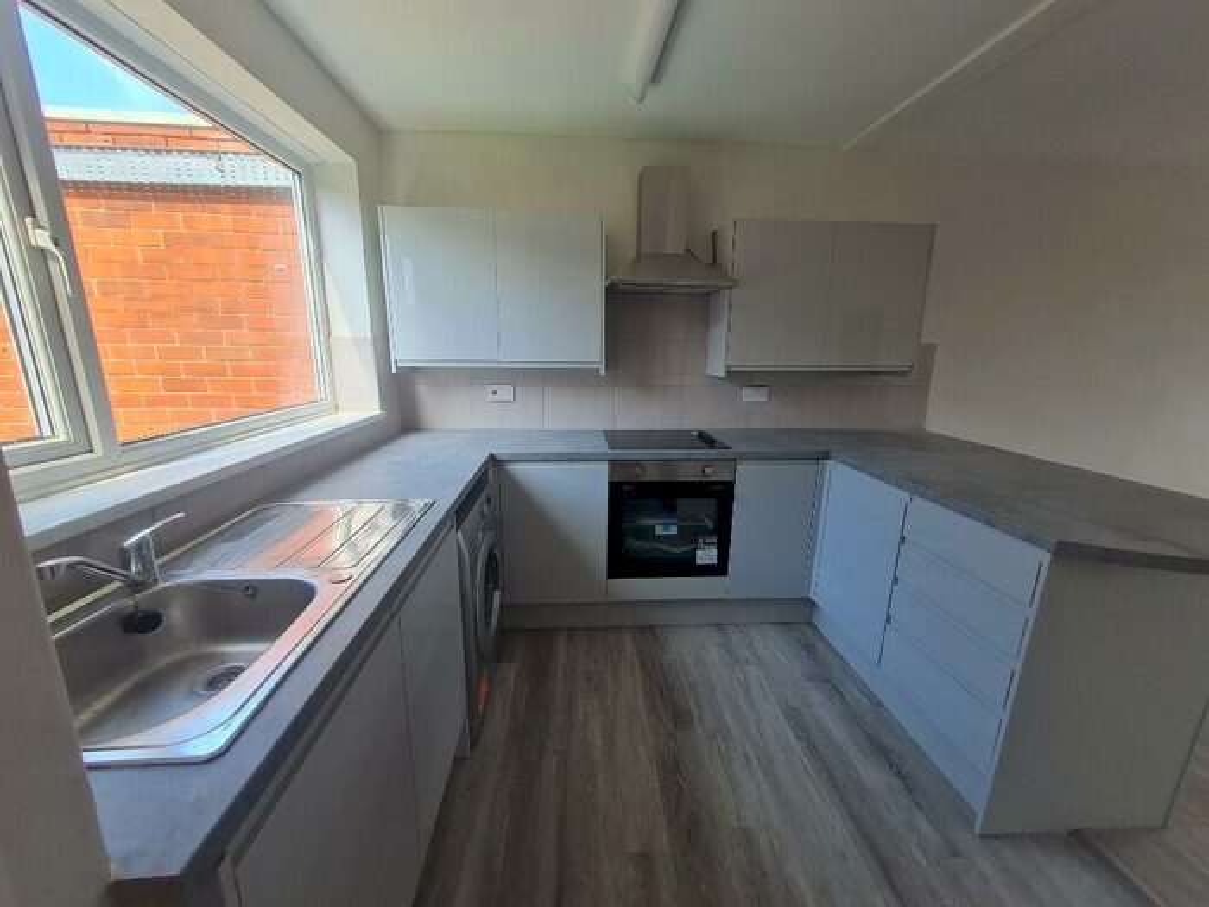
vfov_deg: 89.9
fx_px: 454
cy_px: 454
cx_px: 604
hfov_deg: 106.2
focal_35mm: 13
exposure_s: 1/113
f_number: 2.2
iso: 50
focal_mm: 1.74
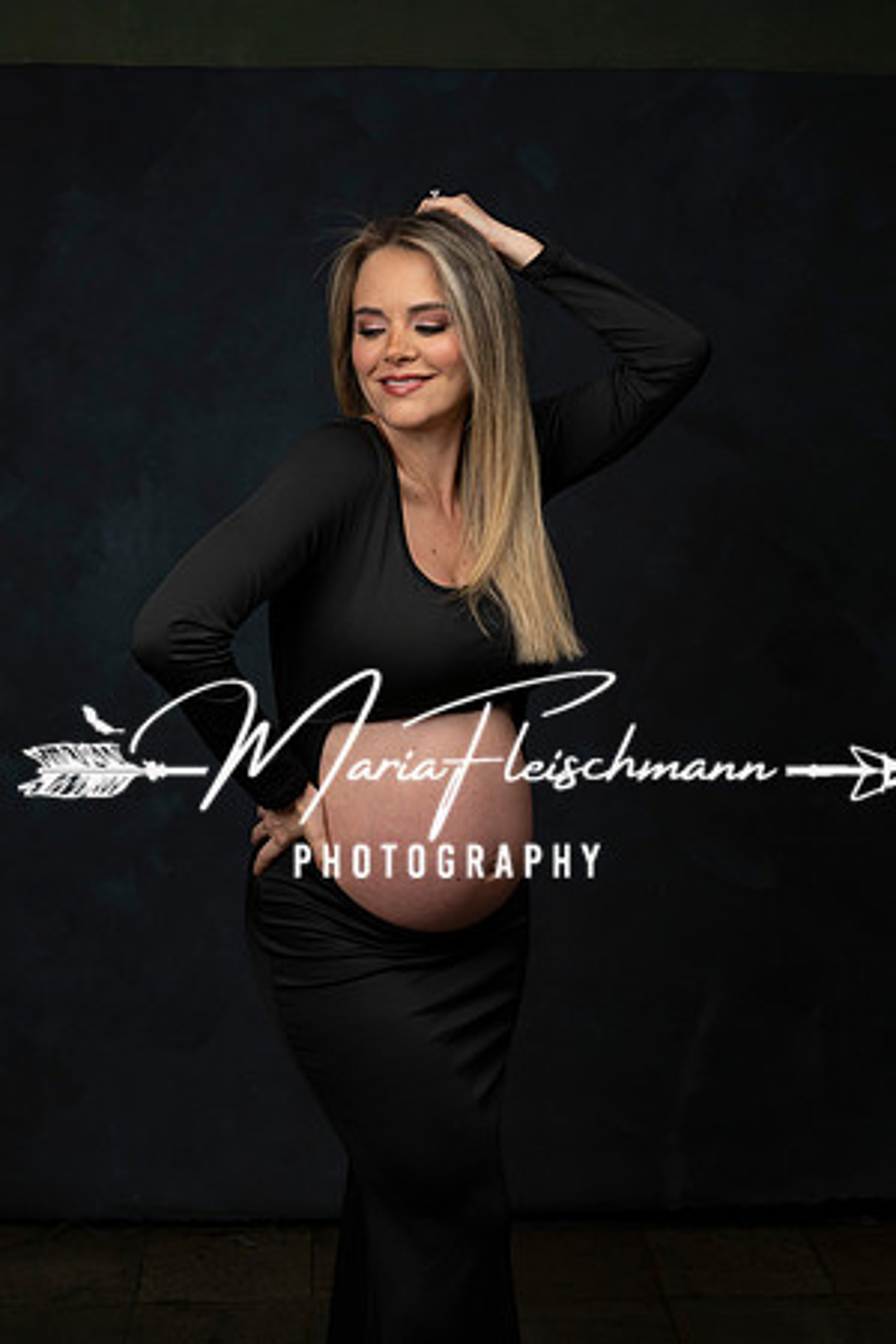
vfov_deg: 33.9
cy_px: 672
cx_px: 448
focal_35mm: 59
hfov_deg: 23.0
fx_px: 2202
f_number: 7.1
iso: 160
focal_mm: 59
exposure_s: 1/200
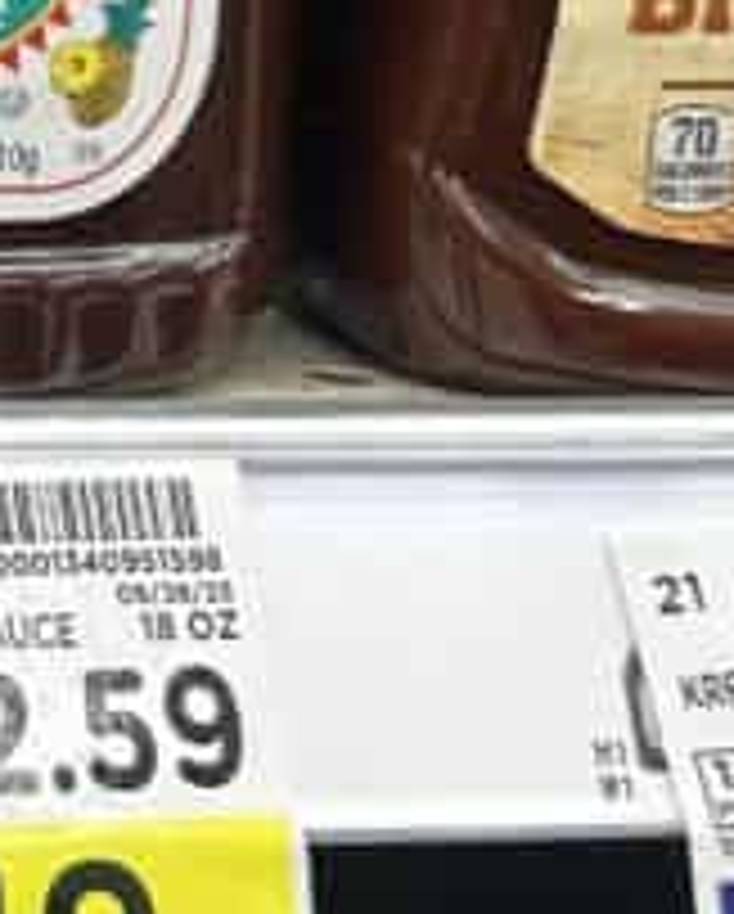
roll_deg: -0.4
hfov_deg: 12.3
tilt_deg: -12.4
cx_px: -455
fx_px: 3197
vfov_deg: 16.2
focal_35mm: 118
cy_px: 207
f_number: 1.78
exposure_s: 1/105
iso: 125
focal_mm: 6.86
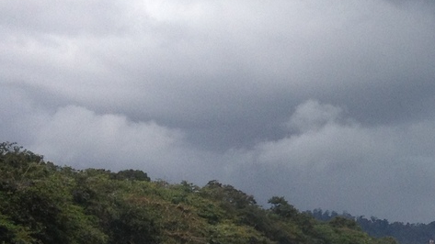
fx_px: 1488
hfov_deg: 15.8
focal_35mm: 129
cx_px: 567
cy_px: 252
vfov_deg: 9.3
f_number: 2.4
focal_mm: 4.28
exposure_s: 1/3690
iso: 50
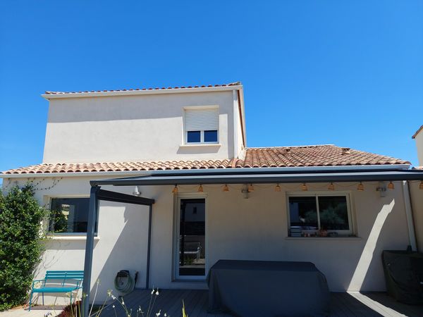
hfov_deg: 71.6
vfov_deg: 56.8
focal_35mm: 24
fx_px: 293
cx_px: 212
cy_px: 158
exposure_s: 1/1549
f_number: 1.8
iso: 40
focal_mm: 5.23
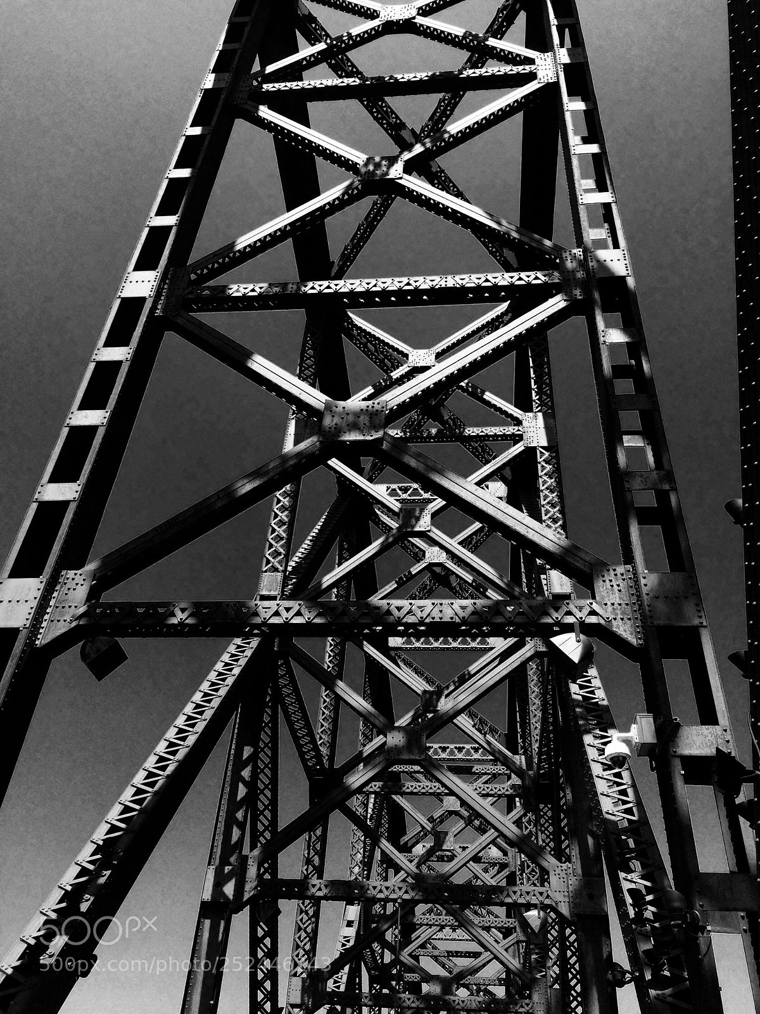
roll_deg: -3.7
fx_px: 849
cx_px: 380
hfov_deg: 48.2
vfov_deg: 61.7
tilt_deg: +40.0
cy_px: 507
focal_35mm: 29
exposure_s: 1/1080
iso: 32
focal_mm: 4.15
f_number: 2.2
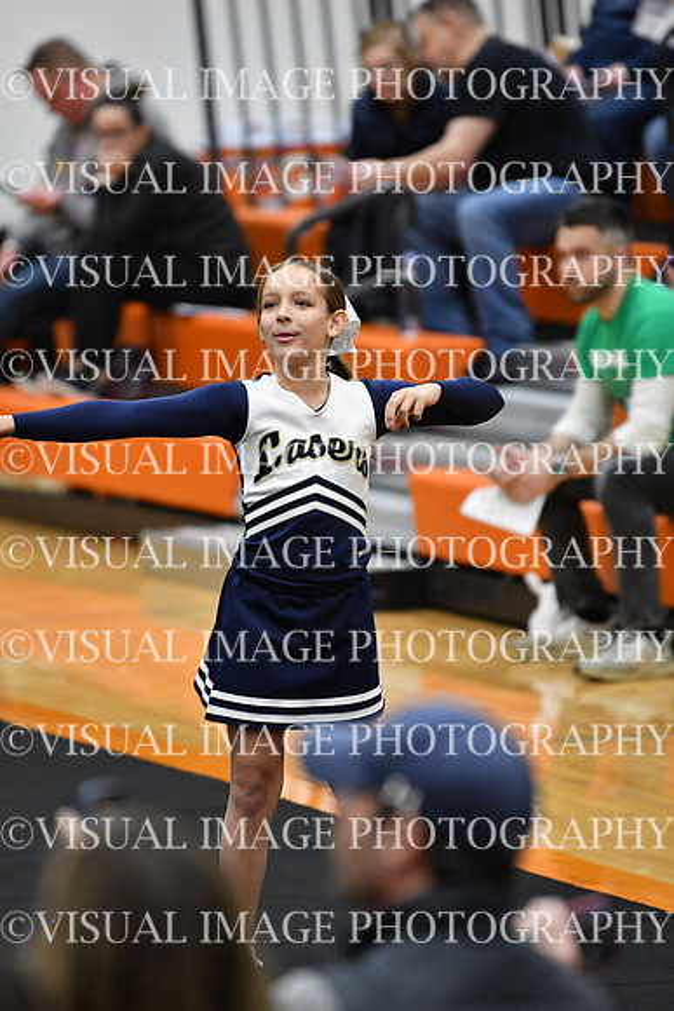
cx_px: 337
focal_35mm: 300
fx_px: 8419
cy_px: 506
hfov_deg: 4.6
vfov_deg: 6.9
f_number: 2.8
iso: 4000
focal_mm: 200
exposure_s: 1/800
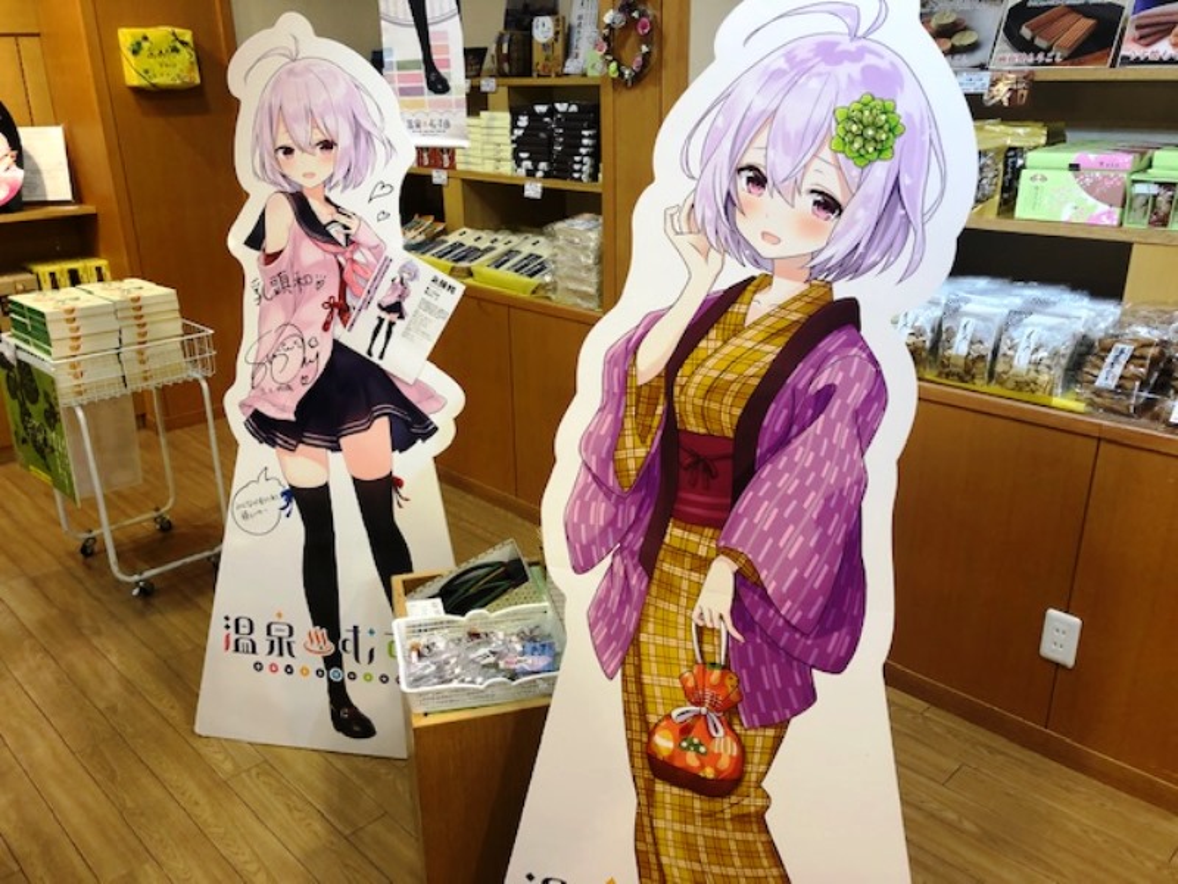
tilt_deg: -20.2
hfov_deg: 63.4
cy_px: 442
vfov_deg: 49.7
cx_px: 589
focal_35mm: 28
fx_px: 953
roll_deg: +2.0
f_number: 1.8
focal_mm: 4
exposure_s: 1/17
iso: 50
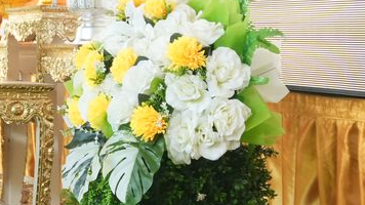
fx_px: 1229
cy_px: 20
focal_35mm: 127
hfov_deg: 16.3
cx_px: -60
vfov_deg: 9.5
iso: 1000
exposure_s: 1/200
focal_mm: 24
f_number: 4.5
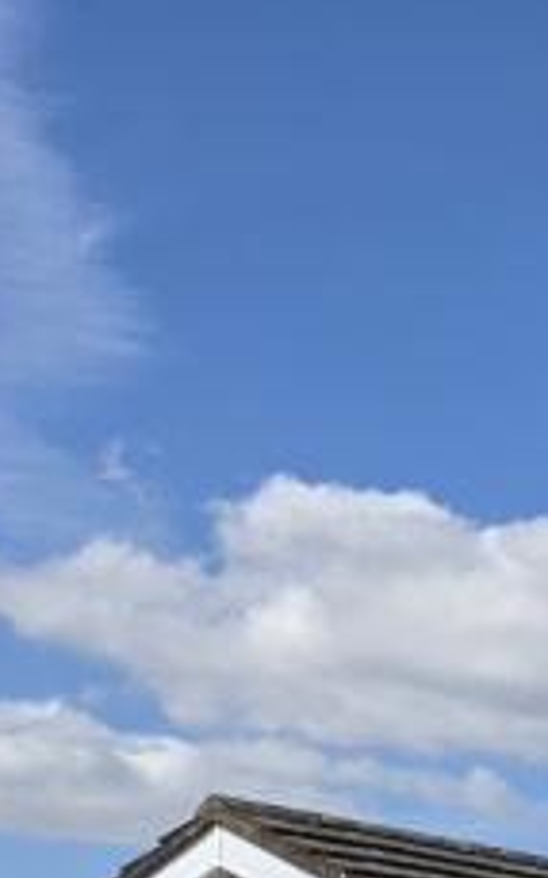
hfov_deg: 9.0
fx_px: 2606
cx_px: 1793
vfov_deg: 17.6
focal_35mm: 109
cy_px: 1215
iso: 80
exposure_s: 1/6809
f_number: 1.7
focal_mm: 6.3
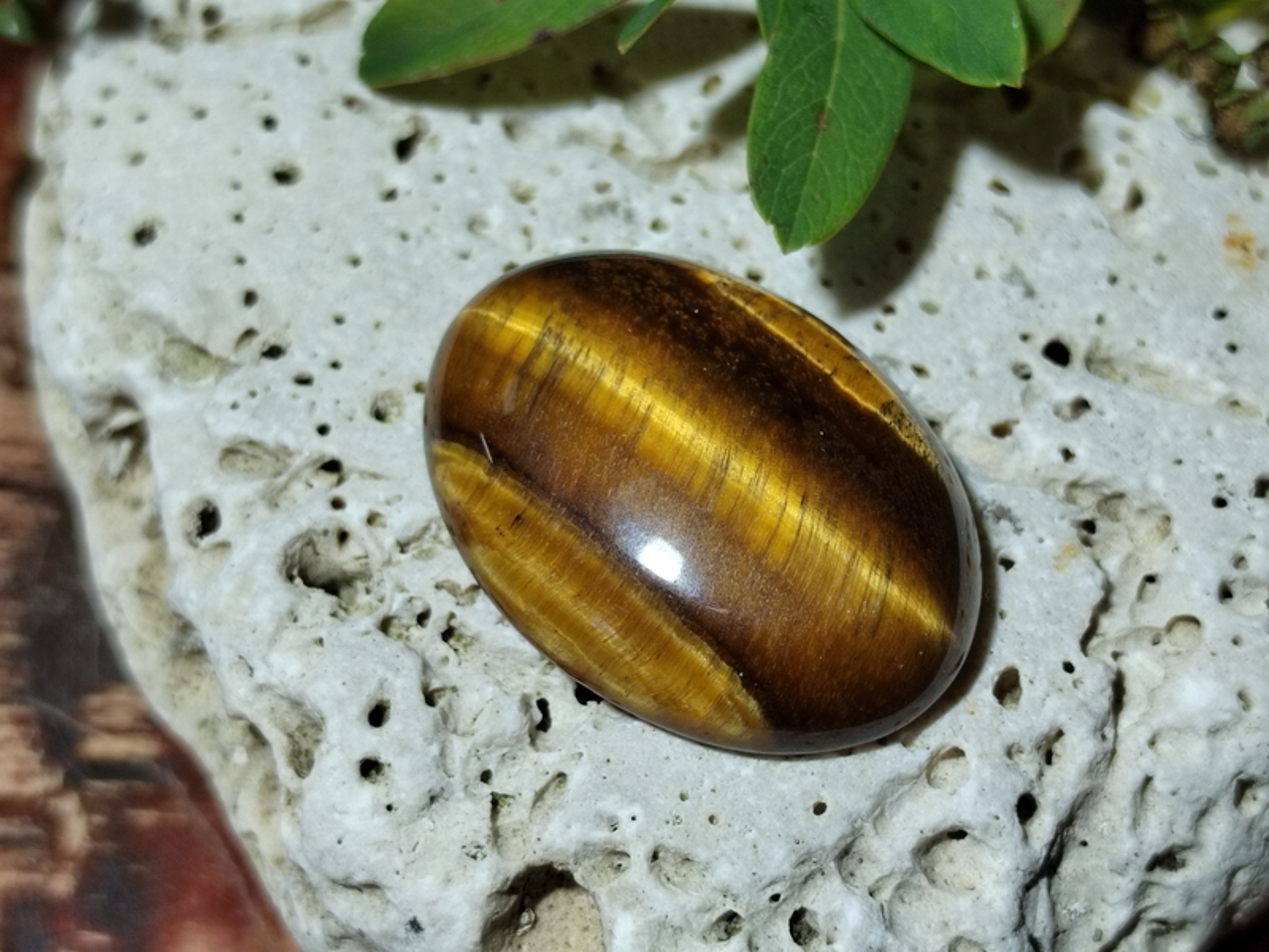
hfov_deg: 27.0
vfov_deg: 20.4
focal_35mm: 72
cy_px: 476
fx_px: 2639
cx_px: 634
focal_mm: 5.52
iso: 209
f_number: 1.9
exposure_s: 1/100
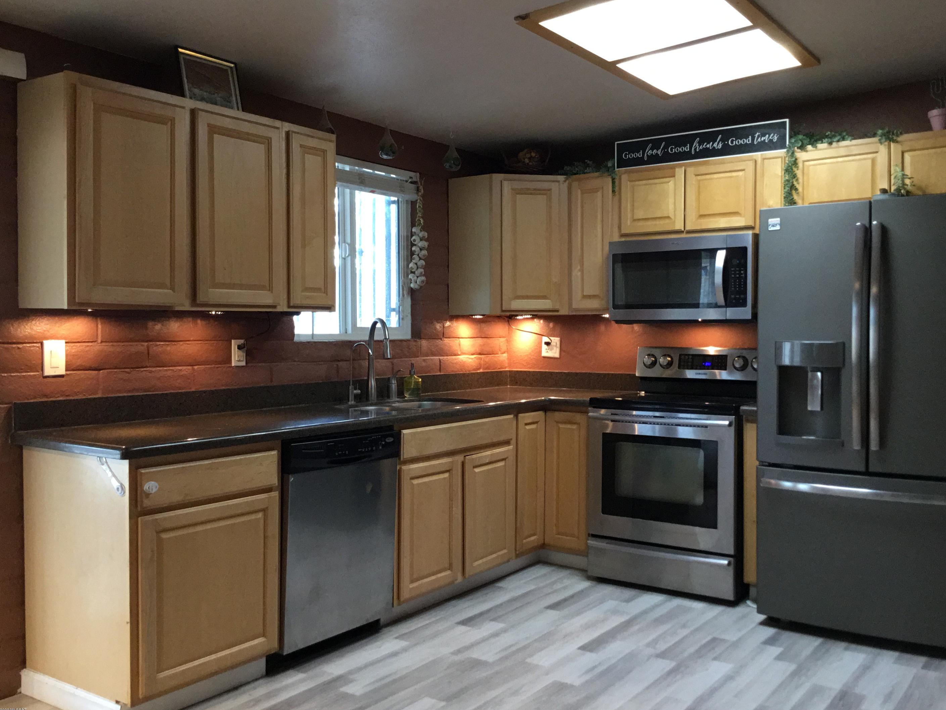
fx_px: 902
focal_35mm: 33
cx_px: 498
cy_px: 356
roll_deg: -0.3
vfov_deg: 43.0
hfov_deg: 55.3
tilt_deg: -2.1
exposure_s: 1/30
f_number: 2.4
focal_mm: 3.3
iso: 160
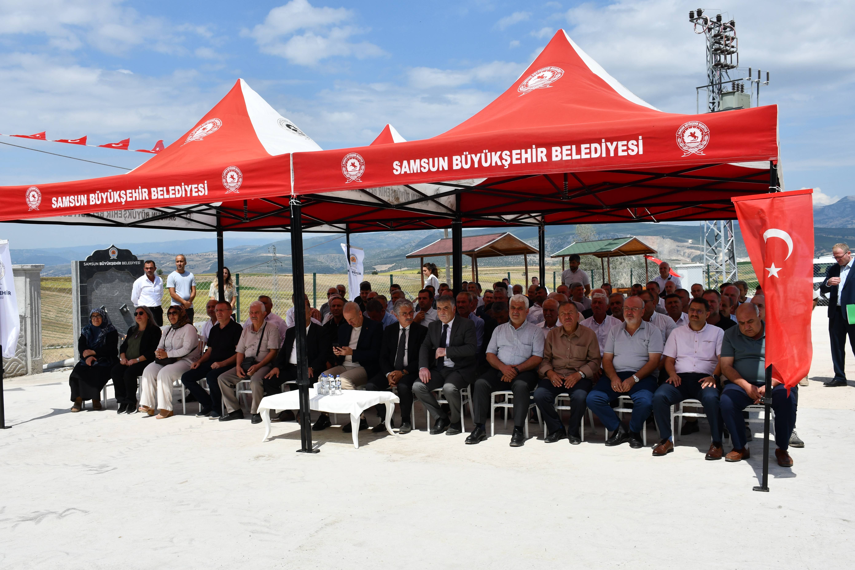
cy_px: 285
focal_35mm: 34
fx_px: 807
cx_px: 428
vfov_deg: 38.9
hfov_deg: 55.8
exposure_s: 1/640
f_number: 13
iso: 250
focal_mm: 23
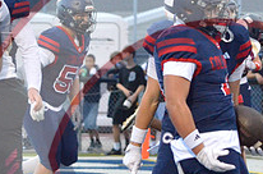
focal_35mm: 465
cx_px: 221
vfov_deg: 2.9
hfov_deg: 4.4
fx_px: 3387
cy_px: 156
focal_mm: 110
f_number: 4.8
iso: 4500
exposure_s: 1/500
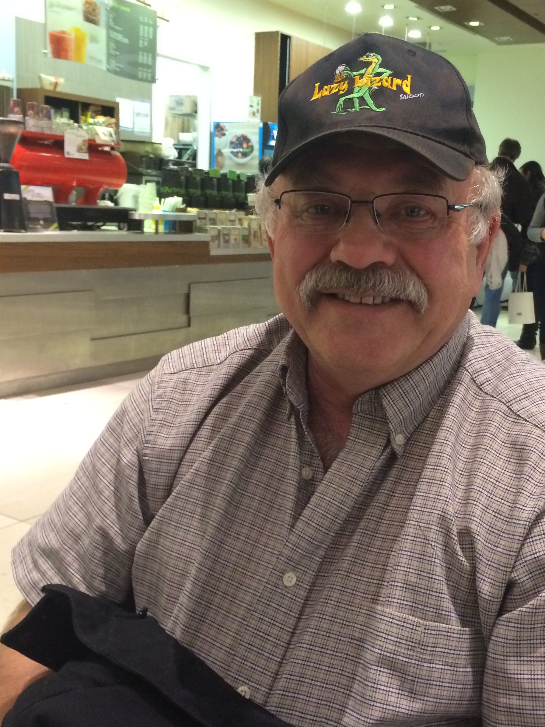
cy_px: 365
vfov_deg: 45.8
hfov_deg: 34.9
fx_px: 861
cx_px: 345
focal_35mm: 41
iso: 250
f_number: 2.2
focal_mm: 4.12
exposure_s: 1/30
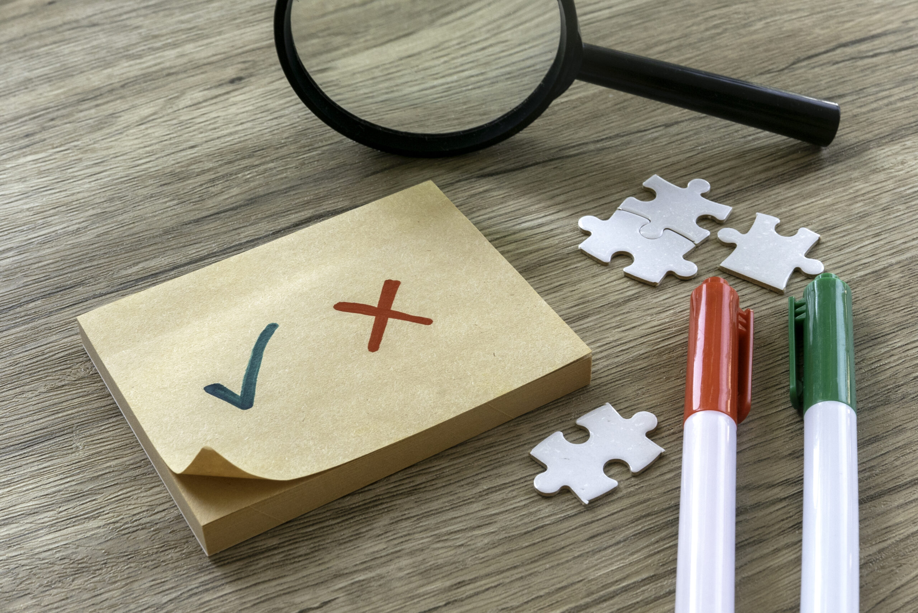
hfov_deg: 30.1
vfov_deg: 20.3
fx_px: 1710
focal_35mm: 67
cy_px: 306
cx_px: 459
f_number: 10
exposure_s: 1/50
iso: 200
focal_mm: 30.4
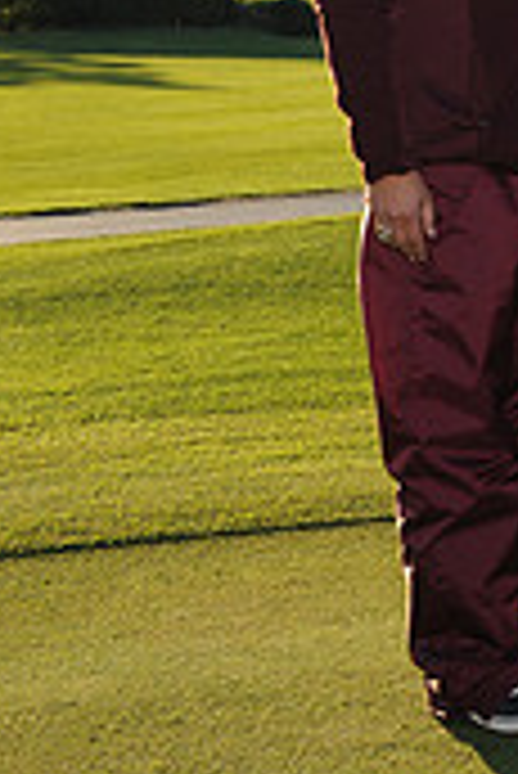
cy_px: 94
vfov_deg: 18.6
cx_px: 1243
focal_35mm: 108
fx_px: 2326
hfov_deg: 10.8
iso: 320
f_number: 9
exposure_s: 1/250
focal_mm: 32
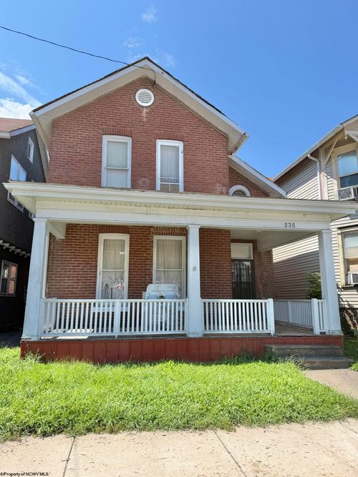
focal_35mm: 24
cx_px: 179
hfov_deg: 56.8
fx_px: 331
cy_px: 238
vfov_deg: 71.6
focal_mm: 6.76
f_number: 1.78
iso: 80
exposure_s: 1/2801
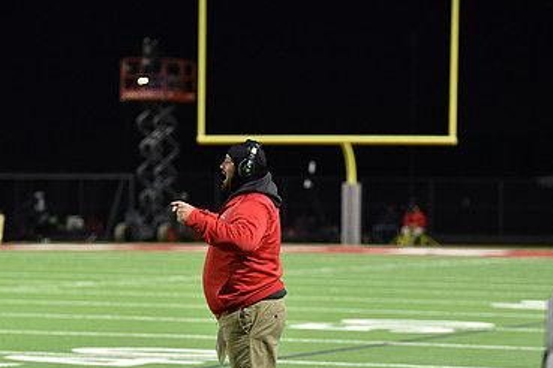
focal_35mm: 228
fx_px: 3502
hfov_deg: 9.0
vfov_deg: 6.0
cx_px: 243
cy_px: 228
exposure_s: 1/500
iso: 3600
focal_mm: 145
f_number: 2.8
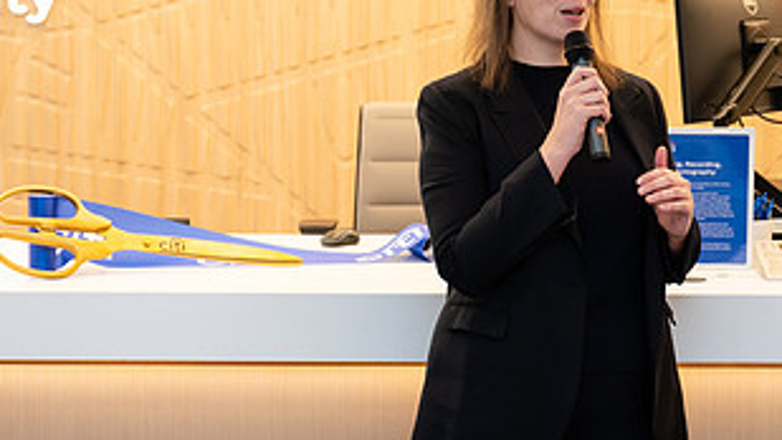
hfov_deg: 23.2
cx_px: 377
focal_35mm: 92
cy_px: 155
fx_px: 1908
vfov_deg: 13.1
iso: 400
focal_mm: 43
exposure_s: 1/160
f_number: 3.2
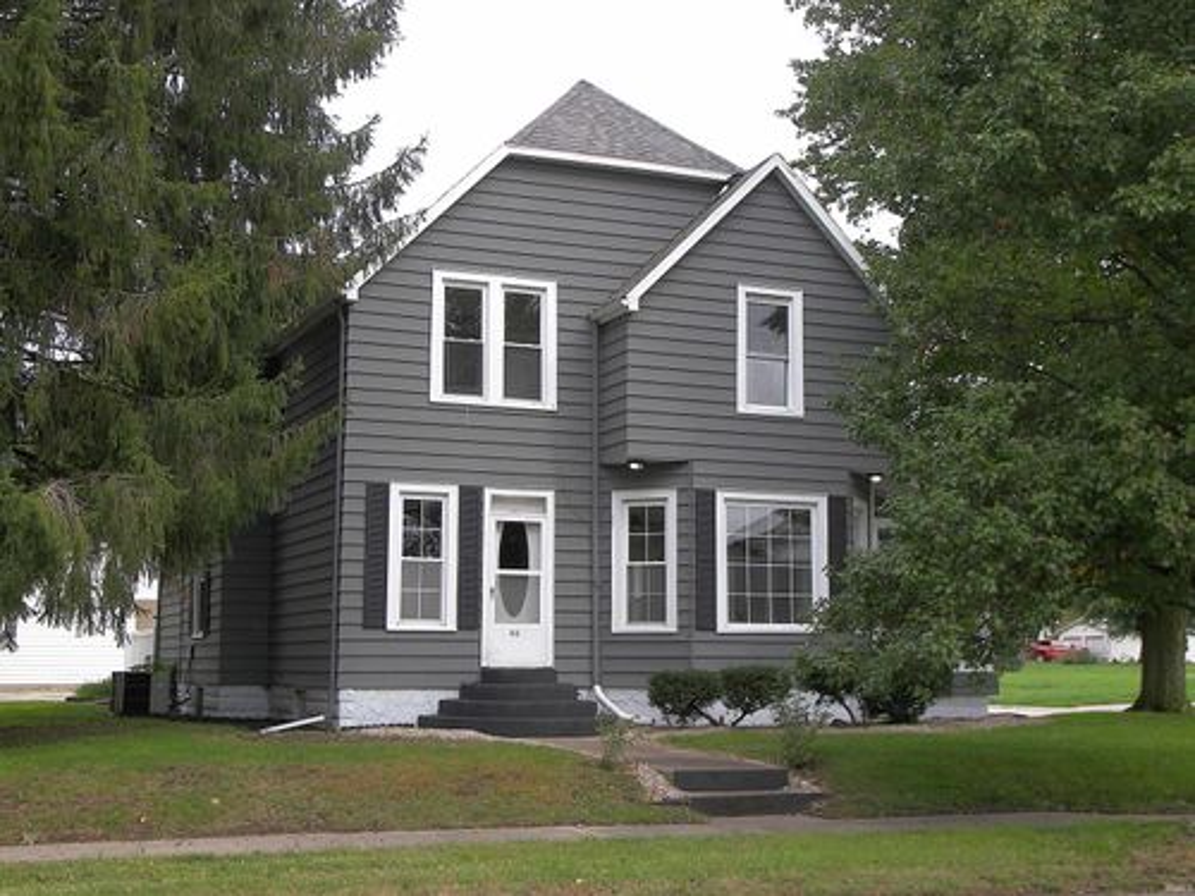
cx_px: 598
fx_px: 1657
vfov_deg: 30.3
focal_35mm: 48
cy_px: 448
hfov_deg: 39.7
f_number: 3.6
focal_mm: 10.1
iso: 50
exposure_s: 1/250
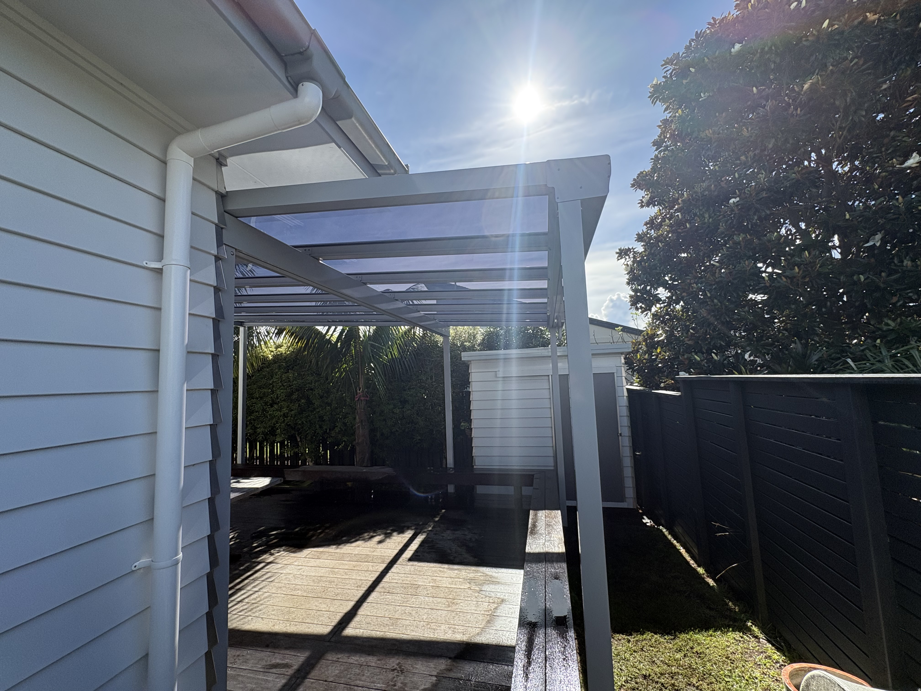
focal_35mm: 14
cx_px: 460
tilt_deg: +5.7
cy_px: 346
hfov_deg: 102.1
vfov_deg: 85.7
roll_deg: +2.4
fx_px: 372
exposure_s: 1/1449
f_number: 2.2
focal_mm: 2.22
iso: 64
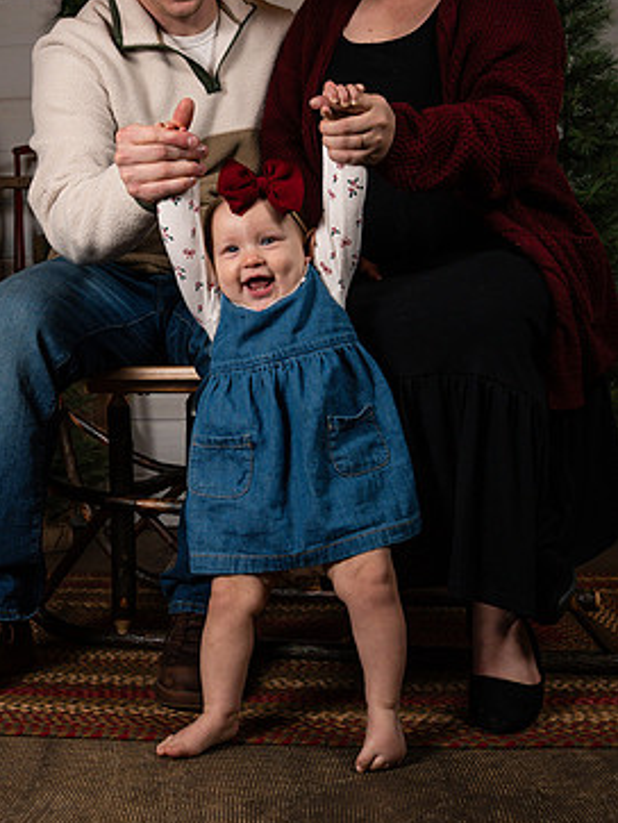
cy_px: 365
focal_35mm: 44
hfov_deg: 32.4
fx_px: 1046
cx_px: 169
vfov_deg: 42.9
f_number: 5.6
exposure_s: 1/250
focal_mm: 24
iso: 320
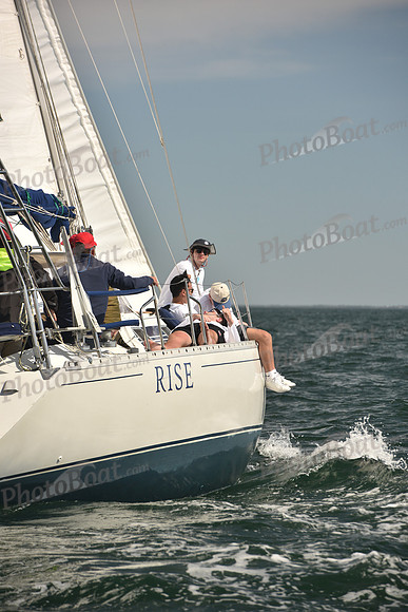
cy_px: 306
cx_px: 204
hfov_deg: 6.9
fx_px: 3398
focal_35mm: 200
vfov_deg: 10.3
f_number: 7.1
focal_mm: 200
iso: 250
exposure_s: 1/640
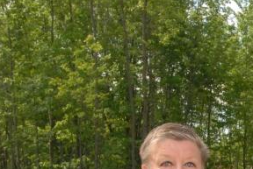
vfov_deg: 10.3
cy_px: 278
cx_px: 432
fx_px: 901
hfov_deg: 14.4
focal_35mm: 128
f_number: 9
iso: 500
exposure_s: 1/250
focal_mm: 24
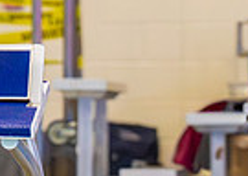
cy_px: -59
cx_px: -71
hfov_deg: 1.7
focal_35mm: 1164
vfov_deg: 1.2
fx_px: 8186
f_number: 2.8
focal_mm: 133
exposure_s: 1/1000
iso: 2500
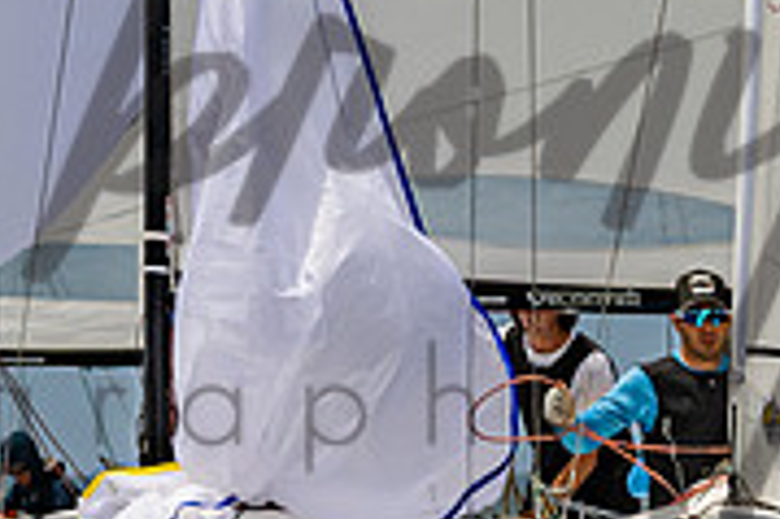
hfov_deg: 1.9
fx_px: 23421
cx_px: 420
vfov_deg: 1.3
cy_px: 488
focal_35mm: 1082
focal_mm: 180
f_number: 6.3
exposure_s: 1/3200
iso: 400
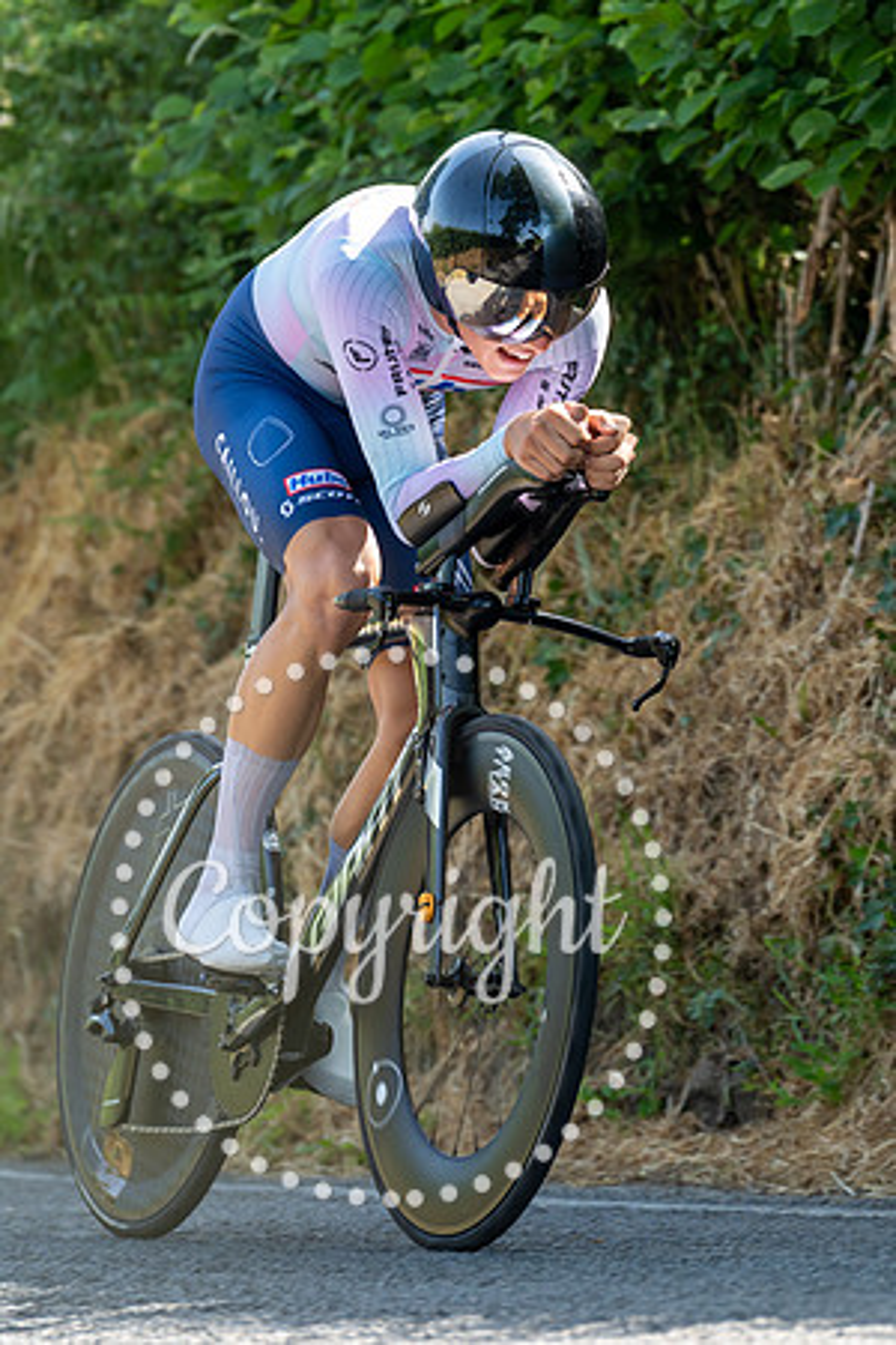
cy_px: 667
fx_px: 11604
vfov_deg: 6.6
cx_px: 548
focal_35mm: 311
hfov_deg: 4.4
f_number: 4
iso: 800
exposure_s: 1/1000
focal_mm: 200
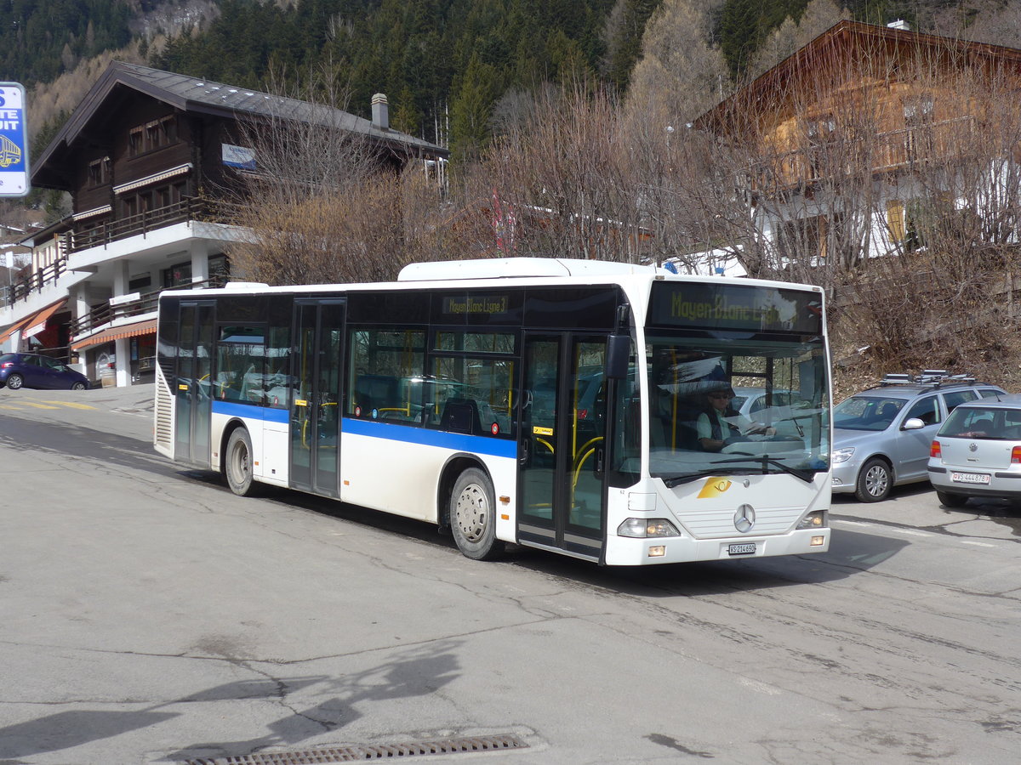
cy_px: 382
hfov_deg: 38.9
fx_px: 1445
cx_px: 510
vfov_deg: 29.7
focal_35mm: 49
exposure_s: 1/1300
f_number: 3.2
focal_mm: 10.1
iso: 80
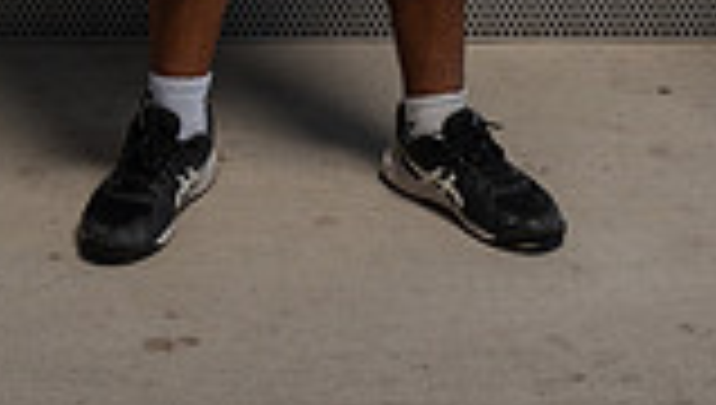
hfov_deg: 15.1
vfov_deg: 7.9
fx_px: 2700
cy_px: -567
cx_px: 356
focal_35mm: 142
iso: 250
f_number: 8
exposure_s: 1/250
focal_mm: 48
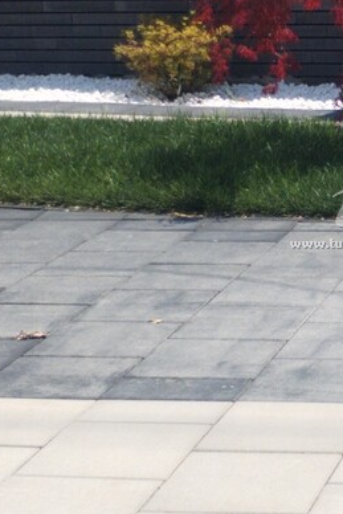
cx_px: 367
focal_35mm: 129
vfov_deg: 15.9
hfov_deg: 10.5
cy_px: 224
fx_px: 1842
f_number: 1.8
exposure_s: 1/2056
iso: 100
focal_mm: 4.75
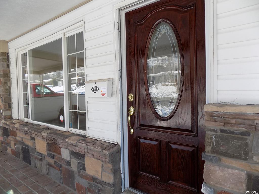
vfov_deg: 58.9
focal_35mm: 23
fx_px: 172
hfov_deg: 73.9
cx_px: 130
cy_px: 97
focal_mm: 4
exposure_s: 1/200
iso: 80
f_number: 3.1
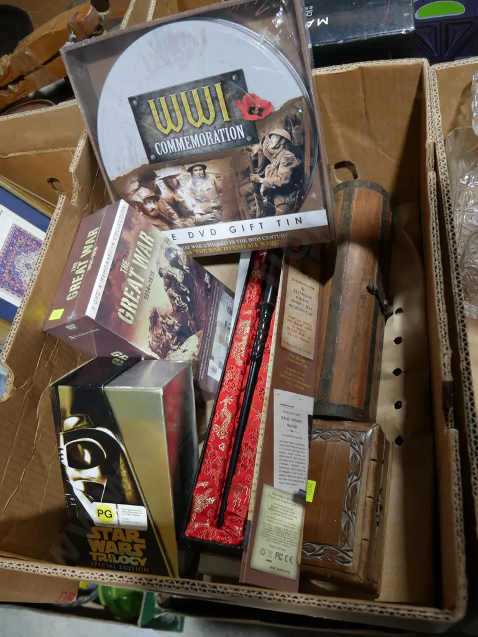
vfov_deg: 59.9
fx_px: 552
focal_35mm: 30
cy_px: 318
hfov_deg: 46.8
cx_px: 239
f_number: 3.6
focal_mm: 15
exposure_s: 1/60
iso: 320
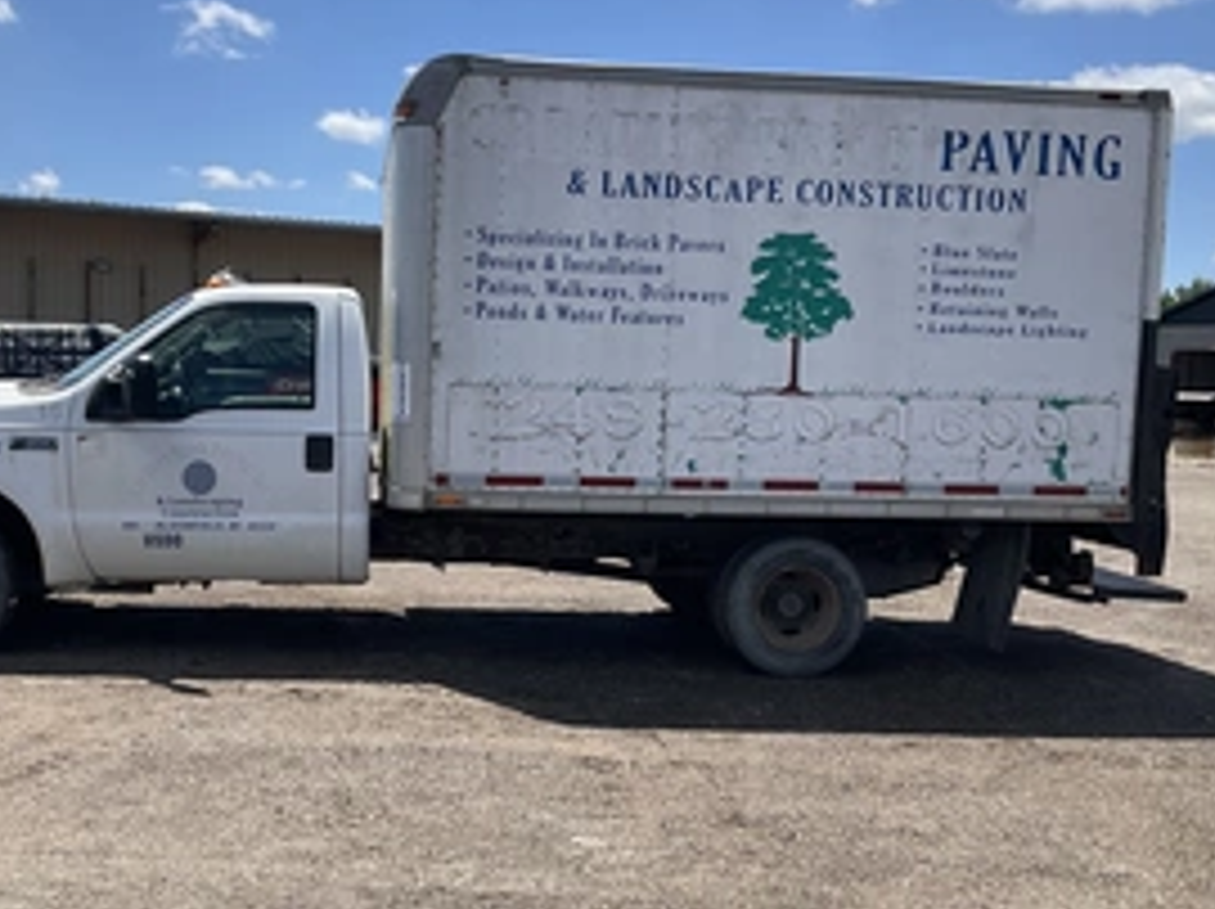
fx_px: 1508
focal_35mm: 43
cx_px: 518
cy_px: 513
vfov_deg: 33.5
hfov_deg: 43.8
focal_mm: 3
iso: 25
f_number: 1.8
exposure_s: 1/1730
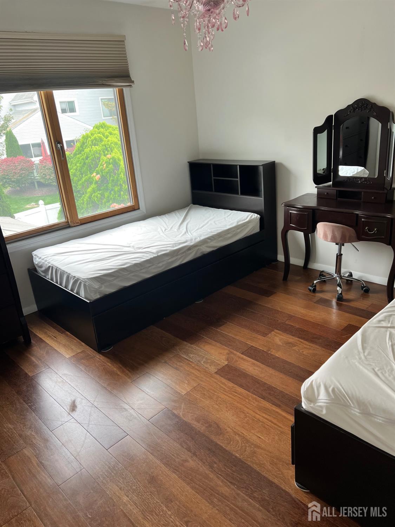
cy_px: 264
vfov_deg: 67.3
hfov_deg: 53.1
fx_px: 396
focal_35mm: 26
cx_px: 198
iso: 64
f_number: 1.5
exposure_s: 1/60
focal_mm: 5.7
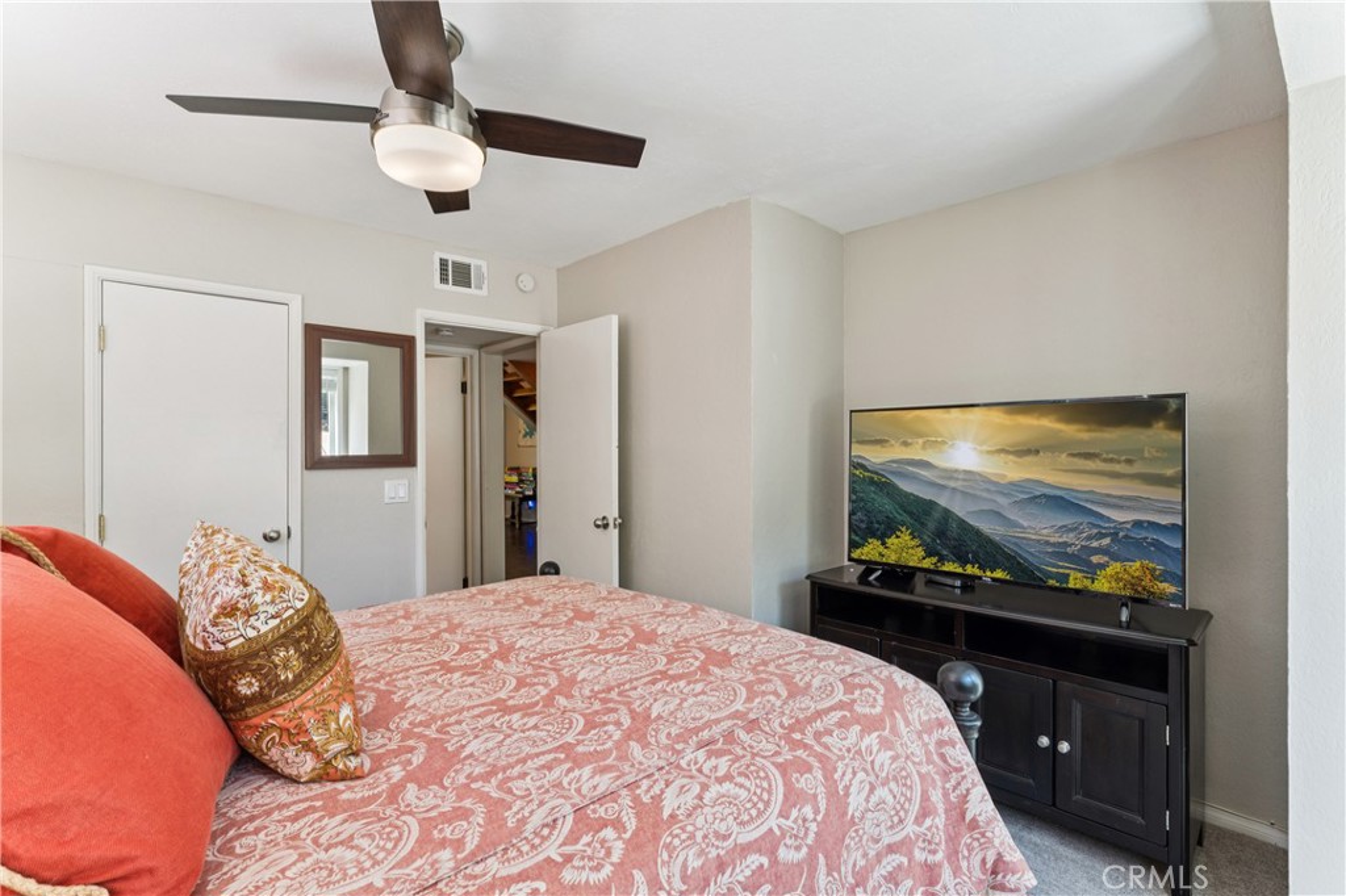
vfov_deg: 72.0
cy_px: 448
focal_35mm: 16
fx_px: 617
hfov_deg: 95.0
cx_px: 673
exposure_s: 1/3.33
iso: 100
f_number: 13
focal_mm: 16.5
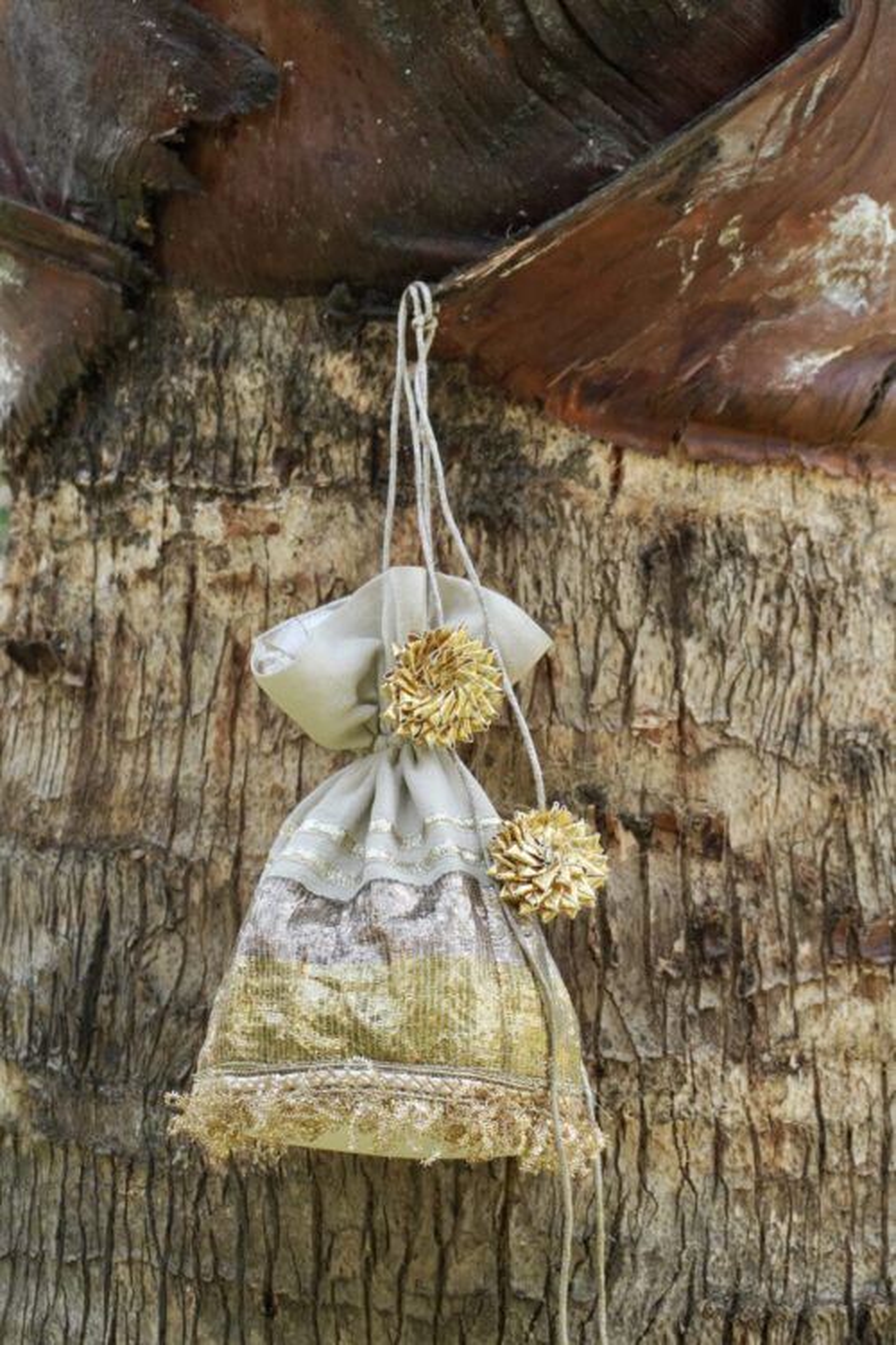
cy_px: 672
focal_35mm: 75
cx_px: 448
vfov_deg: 27.0
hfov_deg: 18.2
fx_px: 2800
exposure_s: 1/1000
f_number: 6.3
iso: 800
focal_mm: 50
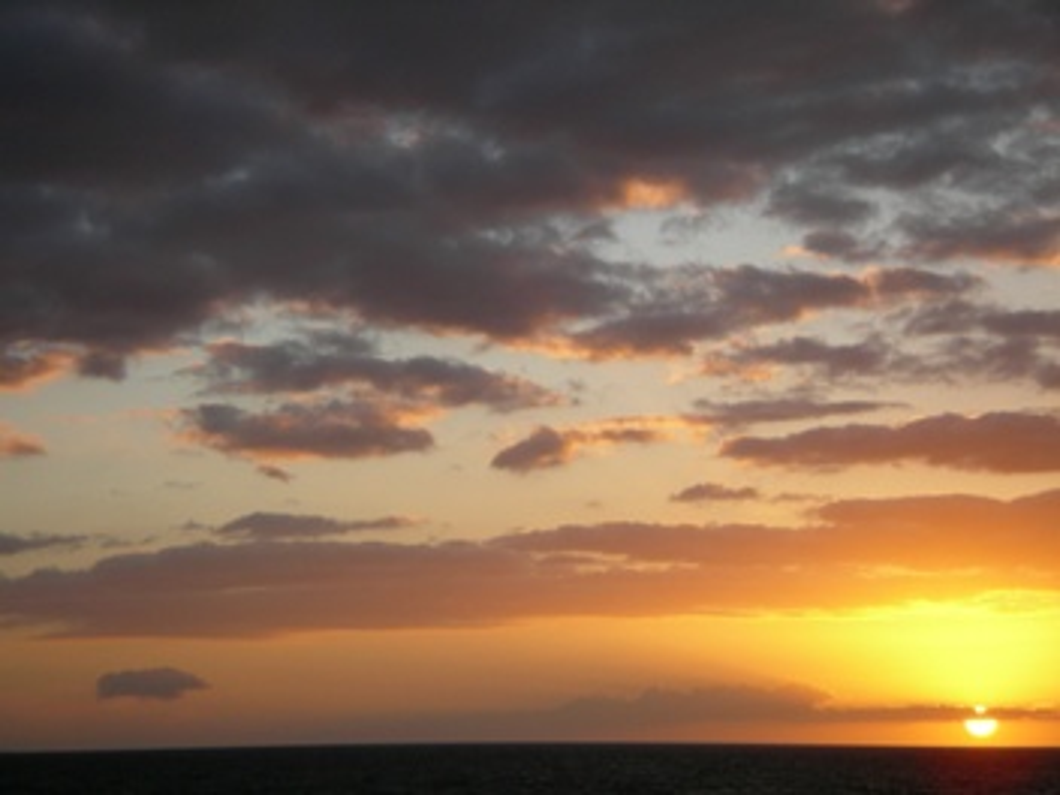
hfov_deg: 18.9
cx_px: 530
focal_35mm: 104
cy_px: 398
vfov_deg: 14.2
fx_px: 3185
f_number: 3.9
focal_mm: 16
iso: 50
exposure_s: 1/178
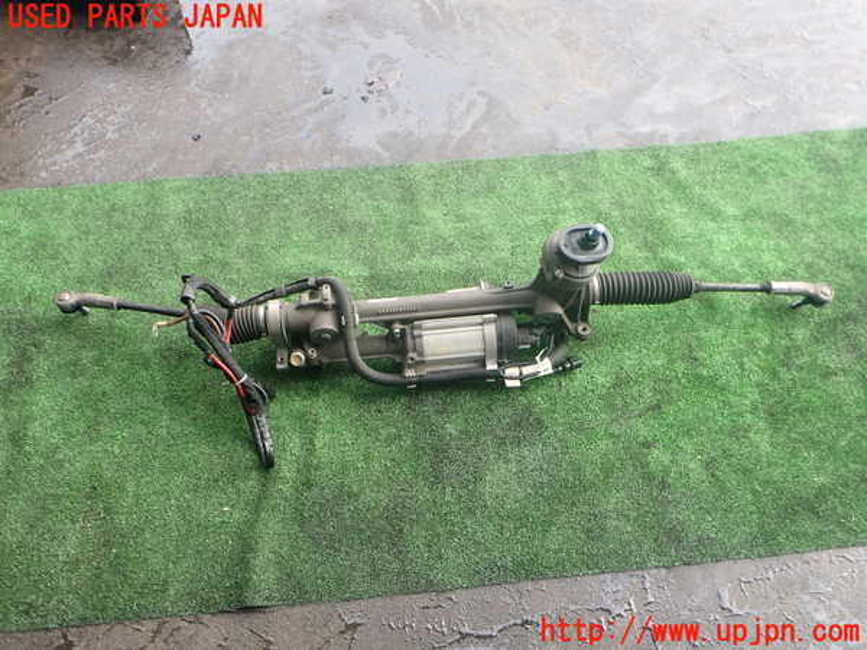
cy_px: 325
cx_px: 434
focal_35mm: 30
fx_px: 751
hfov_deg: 60.0
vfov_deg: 46.8
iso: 100
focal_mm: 5.4
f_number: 3.2
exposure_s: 1/160
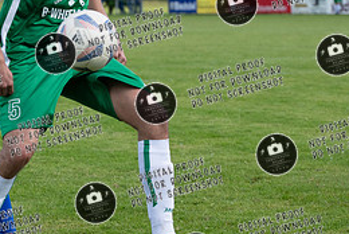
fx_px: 1931
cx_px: 8
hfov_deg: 10.3
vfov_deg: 6.9
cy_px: 39
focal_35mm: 199
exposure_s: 1/1600
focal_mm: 80
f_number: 3.5
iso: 400
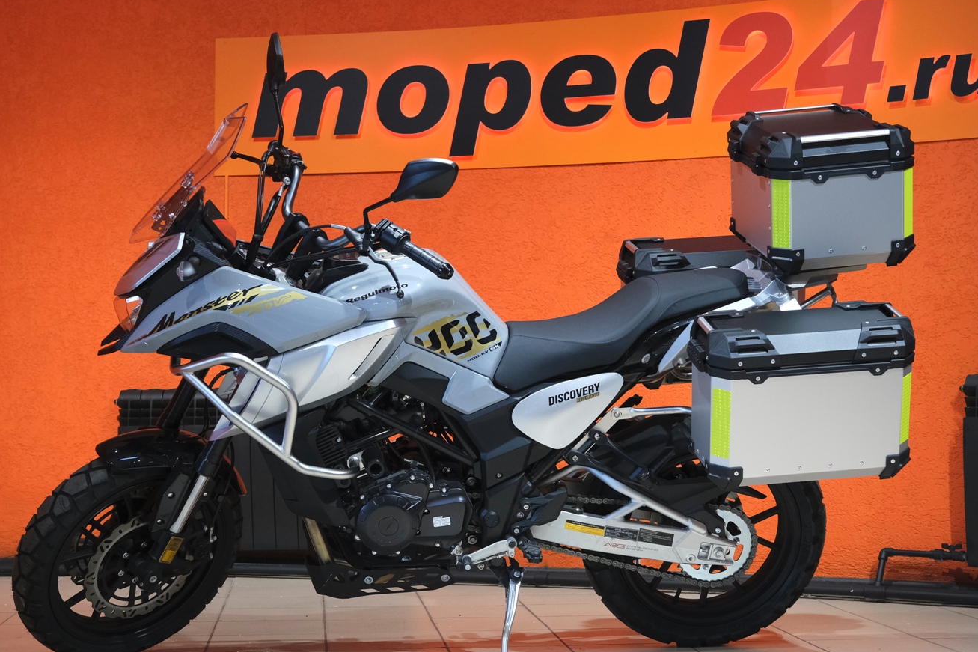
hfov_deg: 33.4
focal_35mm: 60
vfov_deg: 22.6
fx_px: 1630
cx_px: 441
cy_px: 310
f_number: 4
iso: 1600
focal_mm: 32.5
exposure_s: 1/100
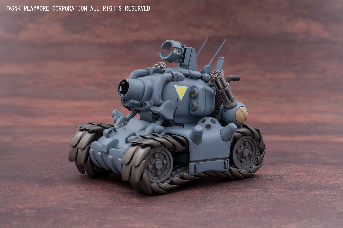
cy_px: 114
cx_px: 172
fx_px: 714
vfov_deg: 18.1
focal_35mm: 75
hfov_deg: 27.0
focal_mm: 50
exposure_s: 1/125
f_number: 8
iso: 200
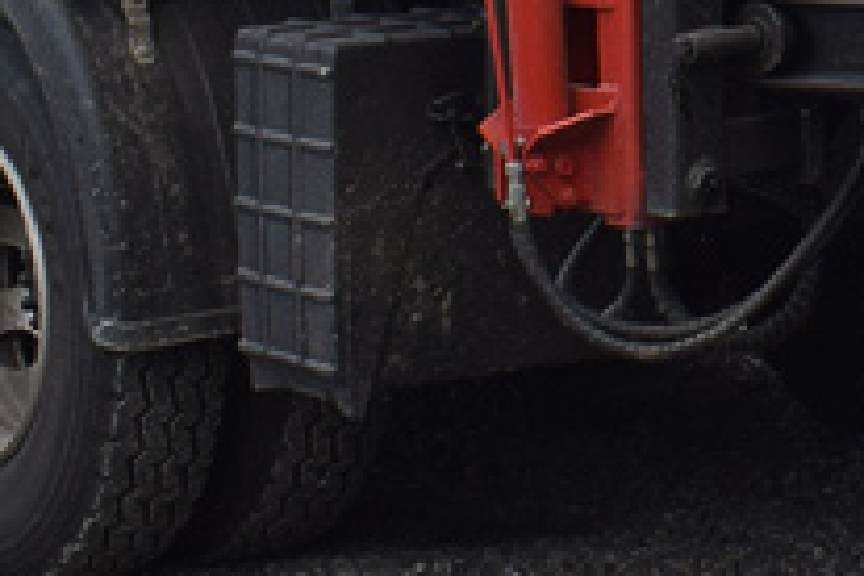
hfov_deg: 11.1
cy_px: -467
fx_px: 4176
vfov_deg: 7.6
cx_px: 1490
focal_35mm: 174
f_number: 5.6
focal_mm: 20
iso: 200
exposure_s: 1/400
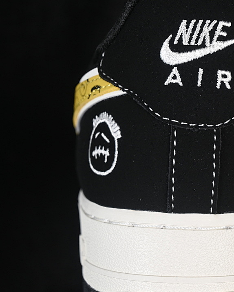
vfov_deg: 18.1
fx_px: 917
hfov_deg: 14.5
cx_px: 188
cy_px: 146
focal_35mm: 106
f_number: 6.3
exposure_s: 1/60
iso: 160
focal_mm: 50
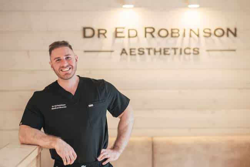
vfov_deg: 15.7
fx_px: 602
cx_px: 125
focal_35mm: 87
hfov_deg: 23.5
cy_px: 84
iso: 1000
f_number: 2
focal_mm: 85
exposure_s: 1/160
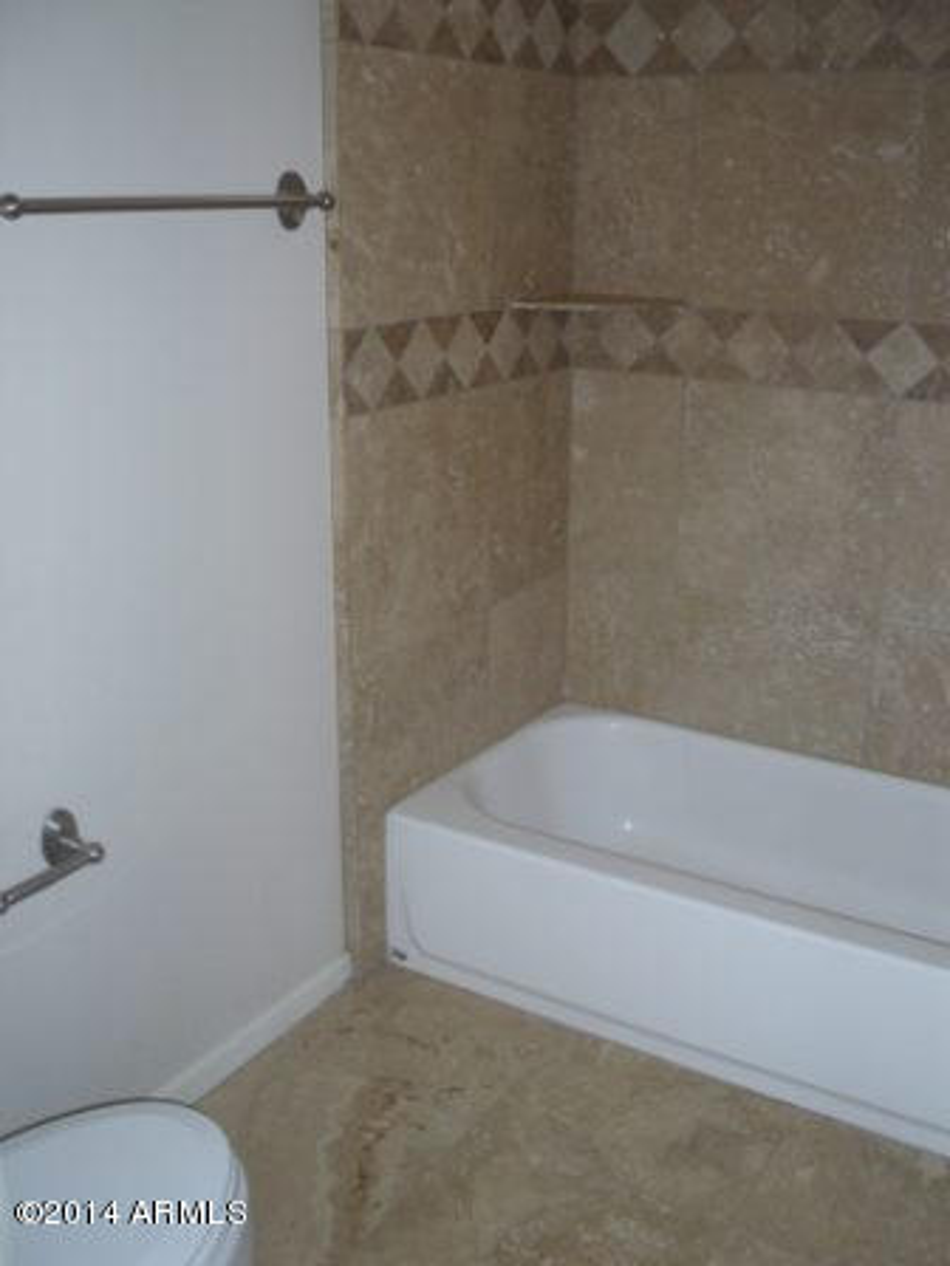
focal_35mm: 38
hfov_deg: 37.7
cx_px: 475
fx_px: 1390
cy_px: 633
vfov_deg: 49.0
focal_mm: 6.3
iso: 200
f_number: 2.9
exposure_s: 1/60
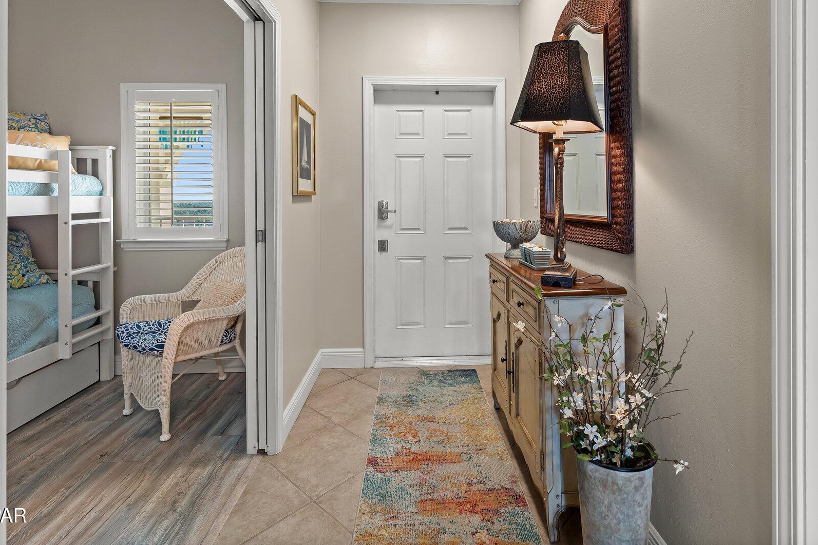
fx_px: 426
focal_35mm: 19
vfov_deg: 64.0
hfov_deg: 87.5
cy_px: 197
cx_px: 434
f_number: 8
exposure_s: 1
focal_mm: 14.6
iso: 640
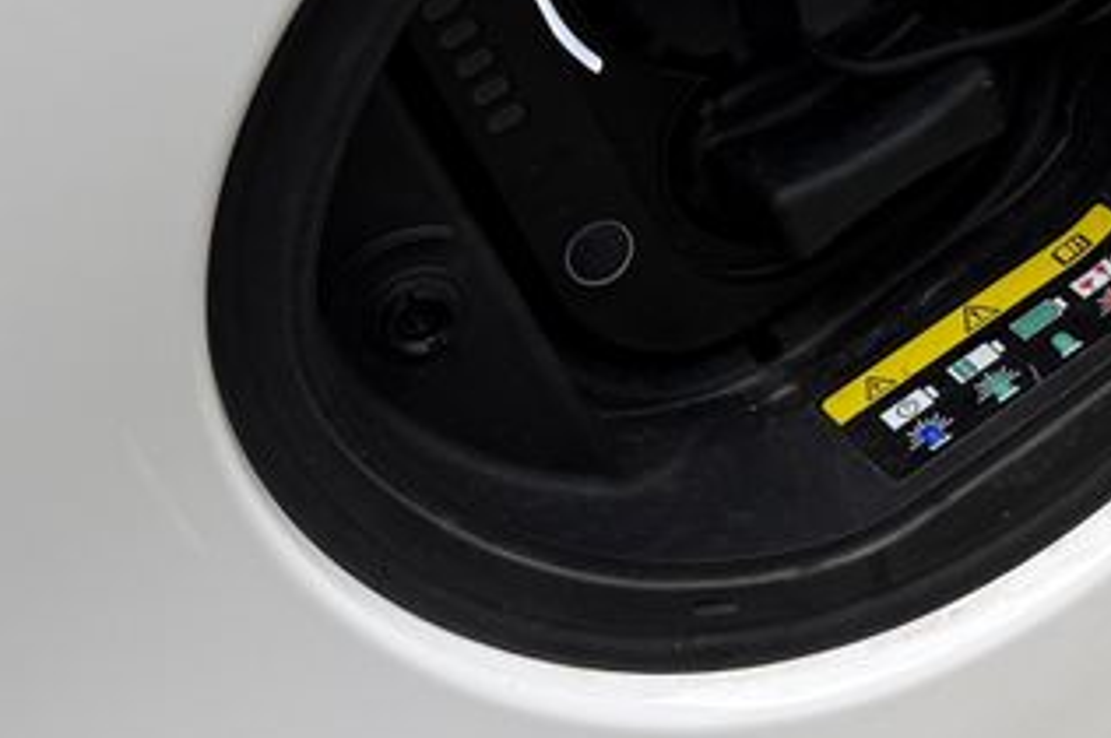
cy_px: 81
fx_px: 2497
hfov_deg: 23.2
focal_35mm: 81
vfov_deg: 16.6
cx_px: 1290
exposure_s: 1/287
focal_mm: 6.76
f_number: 1.78
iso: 64
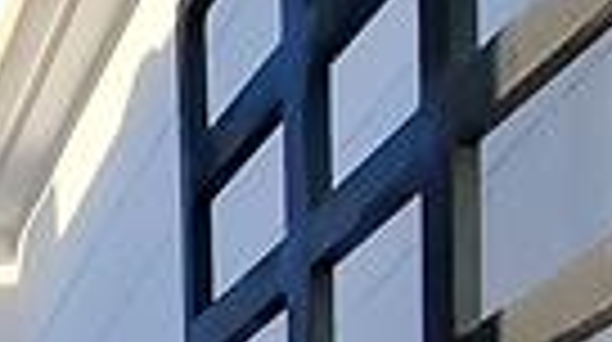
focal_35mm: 107
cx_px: -234
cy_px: 1071
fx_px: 1734
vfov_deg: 8.9
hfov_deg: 18.3
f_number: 2.2
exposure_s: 1/588
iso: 40
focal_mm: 1.74
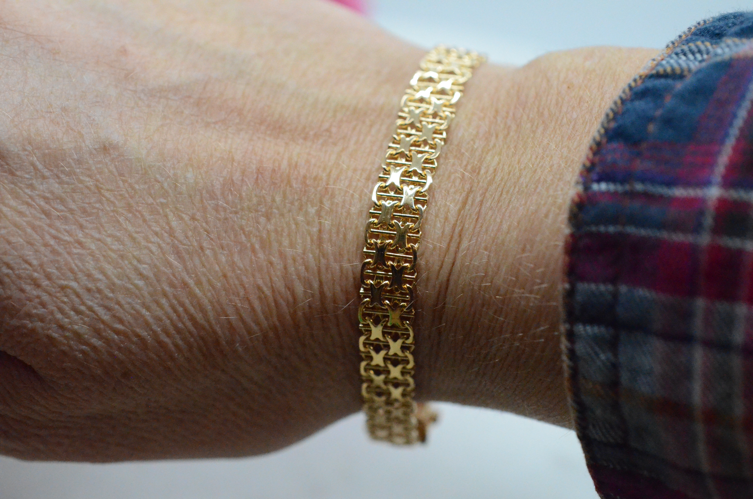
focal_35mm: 60
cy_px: 250
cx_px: 376
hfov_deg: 33.5
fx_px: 1252
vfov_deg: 22.5
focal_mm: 40
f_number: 5.6
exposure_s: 1/3200
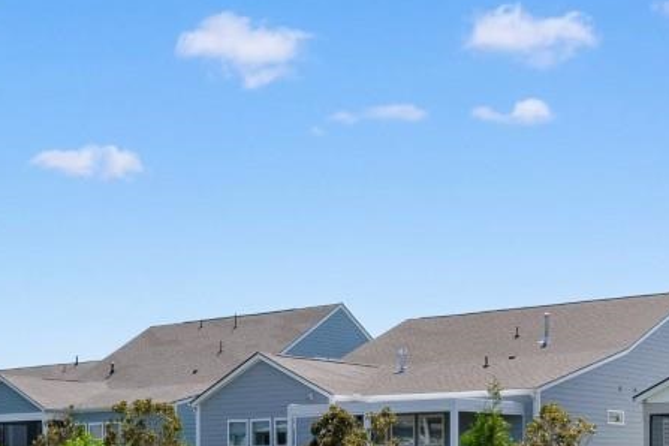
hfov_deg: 34.0
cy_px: 442
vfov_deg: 22.5
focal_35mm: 58
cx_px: 189
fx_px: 1078
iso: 100
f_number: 10
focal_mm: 11
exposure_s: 1/400
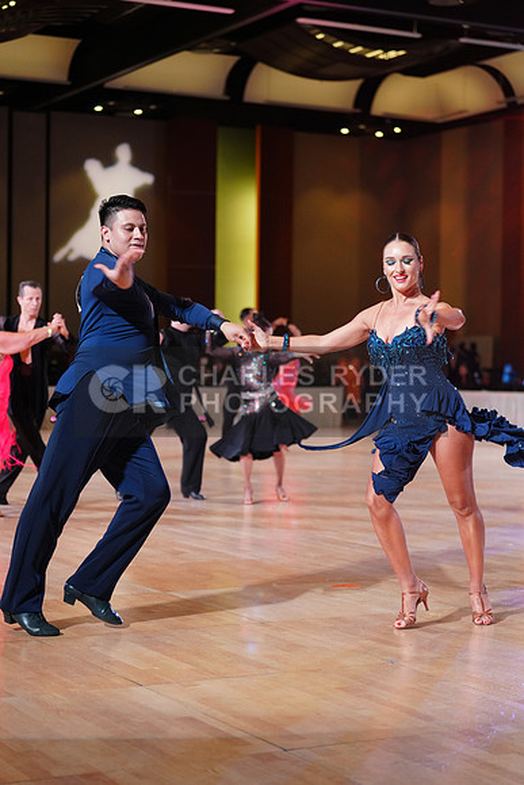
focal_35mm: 70
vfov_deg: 28.8
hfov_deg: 19.5
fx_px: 1527
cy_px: 392
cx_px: 262
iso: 2000
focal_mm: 70
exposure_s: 1/400
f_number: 2.8
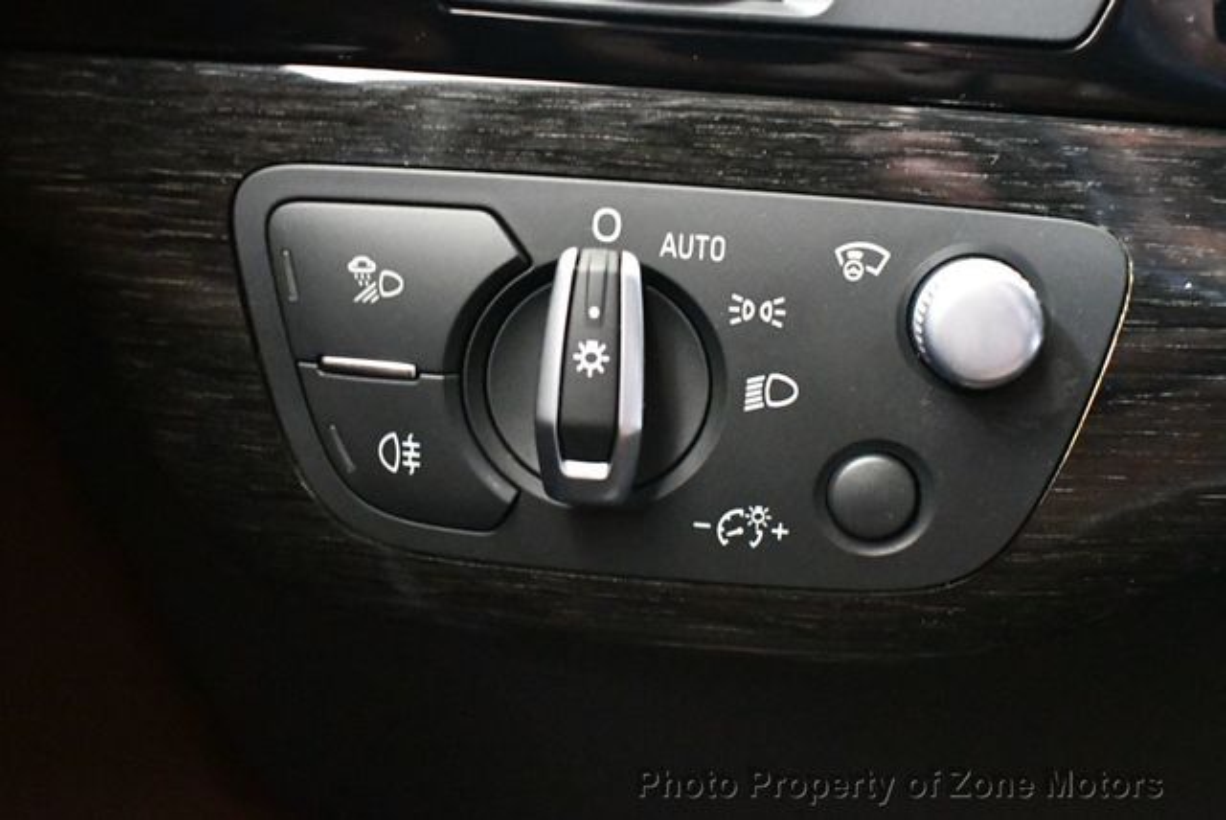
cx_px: 613
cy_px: 410
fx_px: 1568
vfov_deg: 29.3
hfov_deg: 42.7
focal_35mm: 46
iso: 12800
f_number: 3.8
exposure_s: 1/50
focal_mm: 23
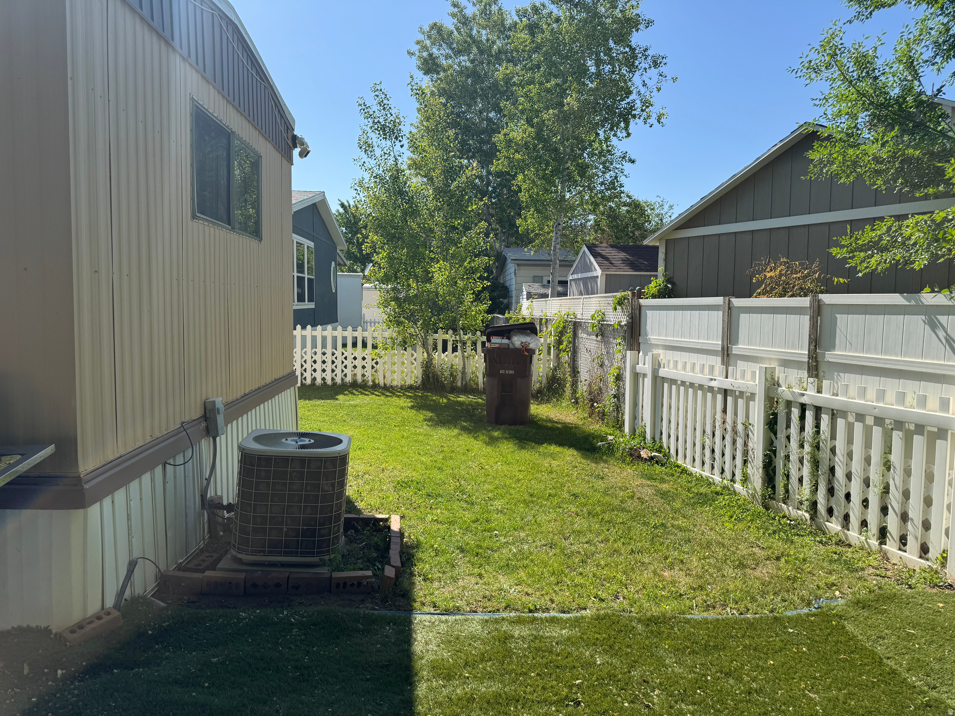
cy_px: 358
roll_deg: -1.1
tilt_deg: -5.6
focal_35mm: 24
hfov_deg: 71.6
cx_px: 478
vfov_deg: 56.8
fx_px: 662
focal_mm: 6.76
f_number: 1.78
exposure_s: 1/3597
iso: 80
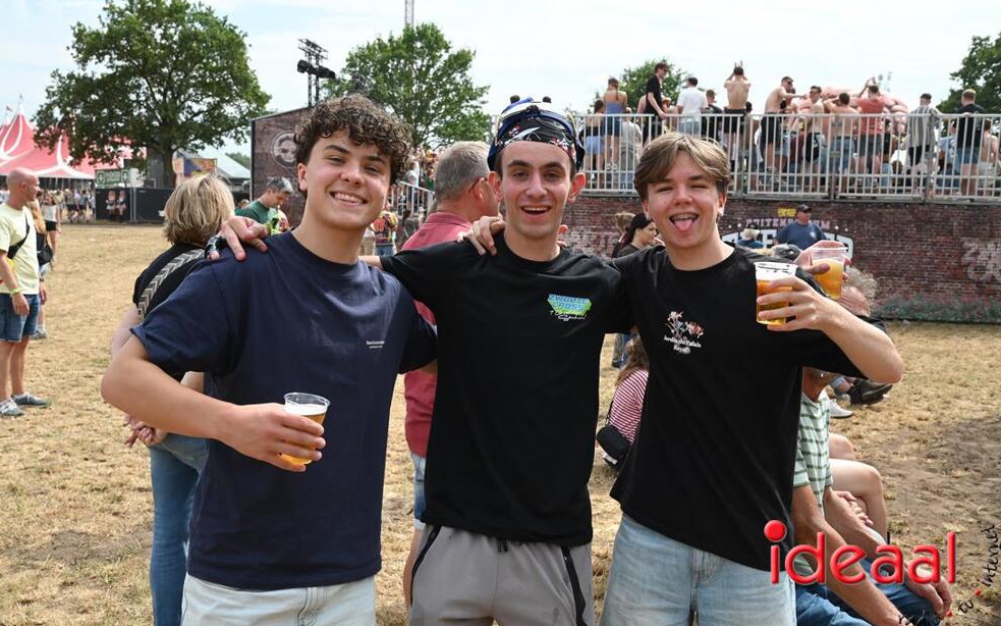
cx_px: 503
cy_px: 298
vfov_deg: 34.4
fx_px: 1009
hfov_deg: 52.8
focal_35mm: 37
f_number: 9
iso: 320
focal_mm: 36
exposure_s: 1/320
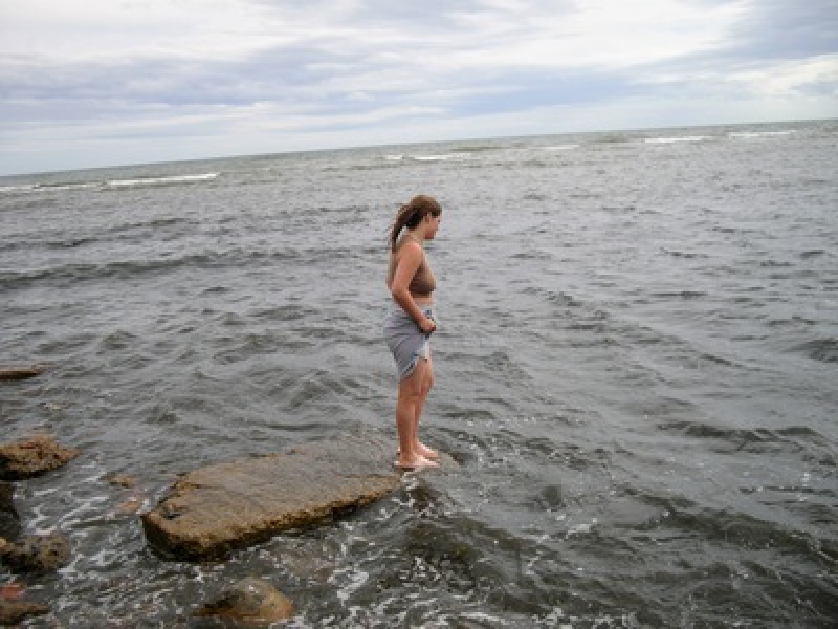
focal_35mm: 37
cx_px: 419
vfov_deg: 38.7
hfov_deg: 50.1
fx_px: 896
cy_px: 314
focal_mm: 7.9
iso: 64
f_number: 2.8
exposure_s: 1/591
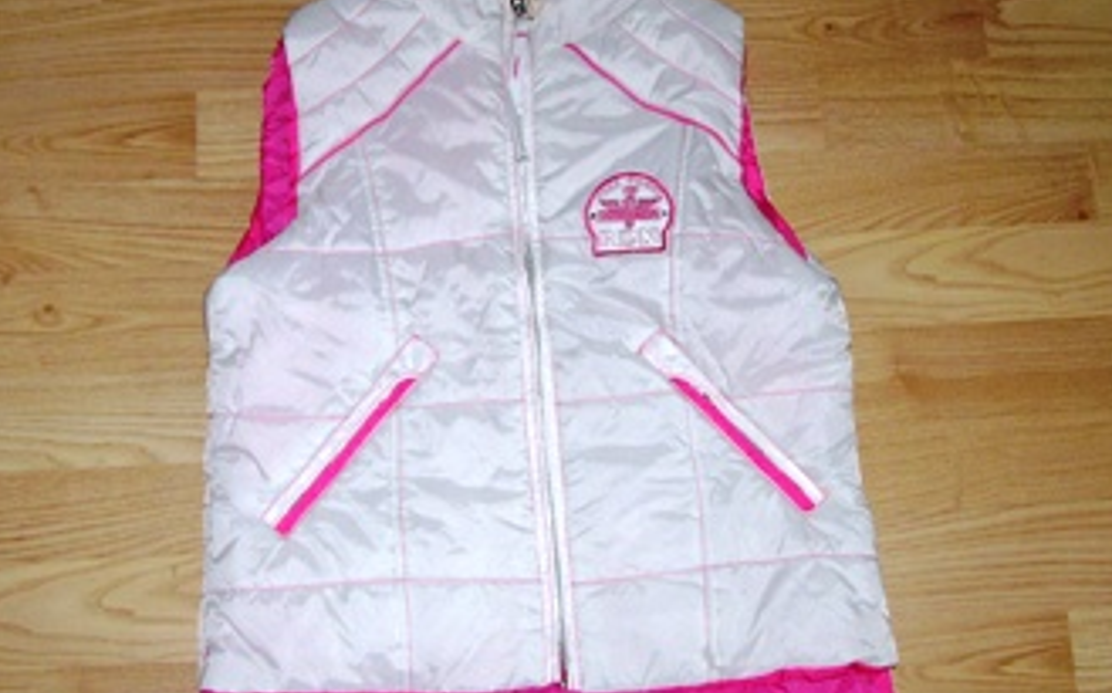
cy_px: 287
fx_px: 1575
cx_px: 527
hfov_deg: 38.9
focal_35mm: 52
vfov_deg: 24.8
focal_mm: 6
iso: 100
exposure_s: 1/80
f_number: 2.8
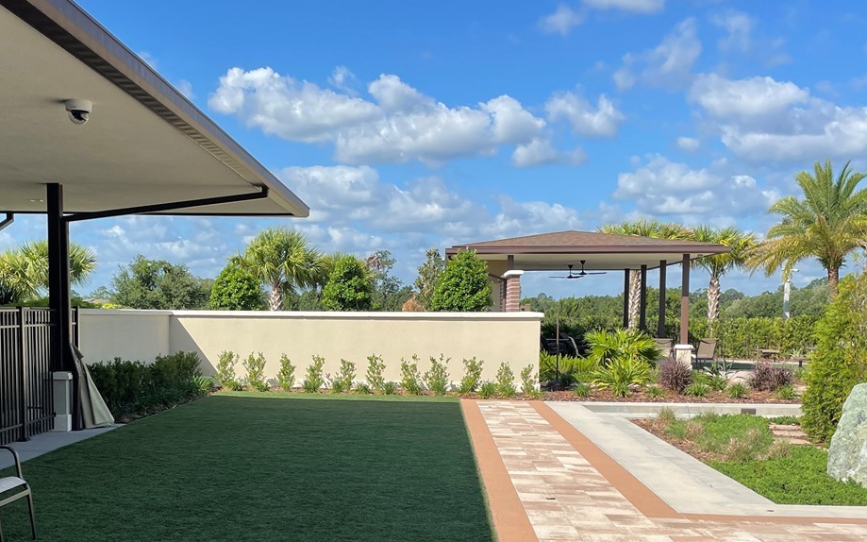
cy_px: 404
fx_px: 1134
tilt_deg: -4.2
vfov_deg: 26.5
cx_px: 323
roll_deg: -0.3
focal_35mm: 48
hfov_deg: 41.5
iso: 32
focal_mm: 4.2
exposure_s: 1/3205
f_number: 1.6
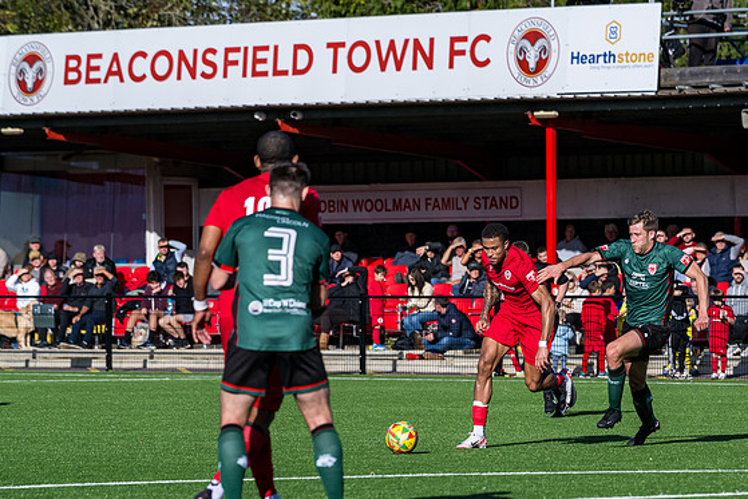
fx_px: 5757
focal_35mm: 277
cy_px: 423
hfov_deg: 7.4
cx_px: 537
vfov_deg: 5.0
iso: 200
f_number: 4
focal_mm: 135
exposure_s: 1/4000
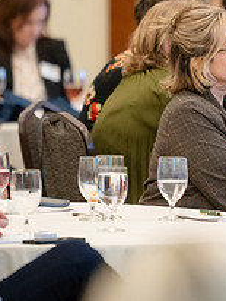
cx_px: 203
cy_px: 64
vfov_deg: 3.6
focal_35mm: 547
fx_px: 4752
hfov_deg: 2.7
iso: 3200
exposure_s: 1/320
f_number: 2.8
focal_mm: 200
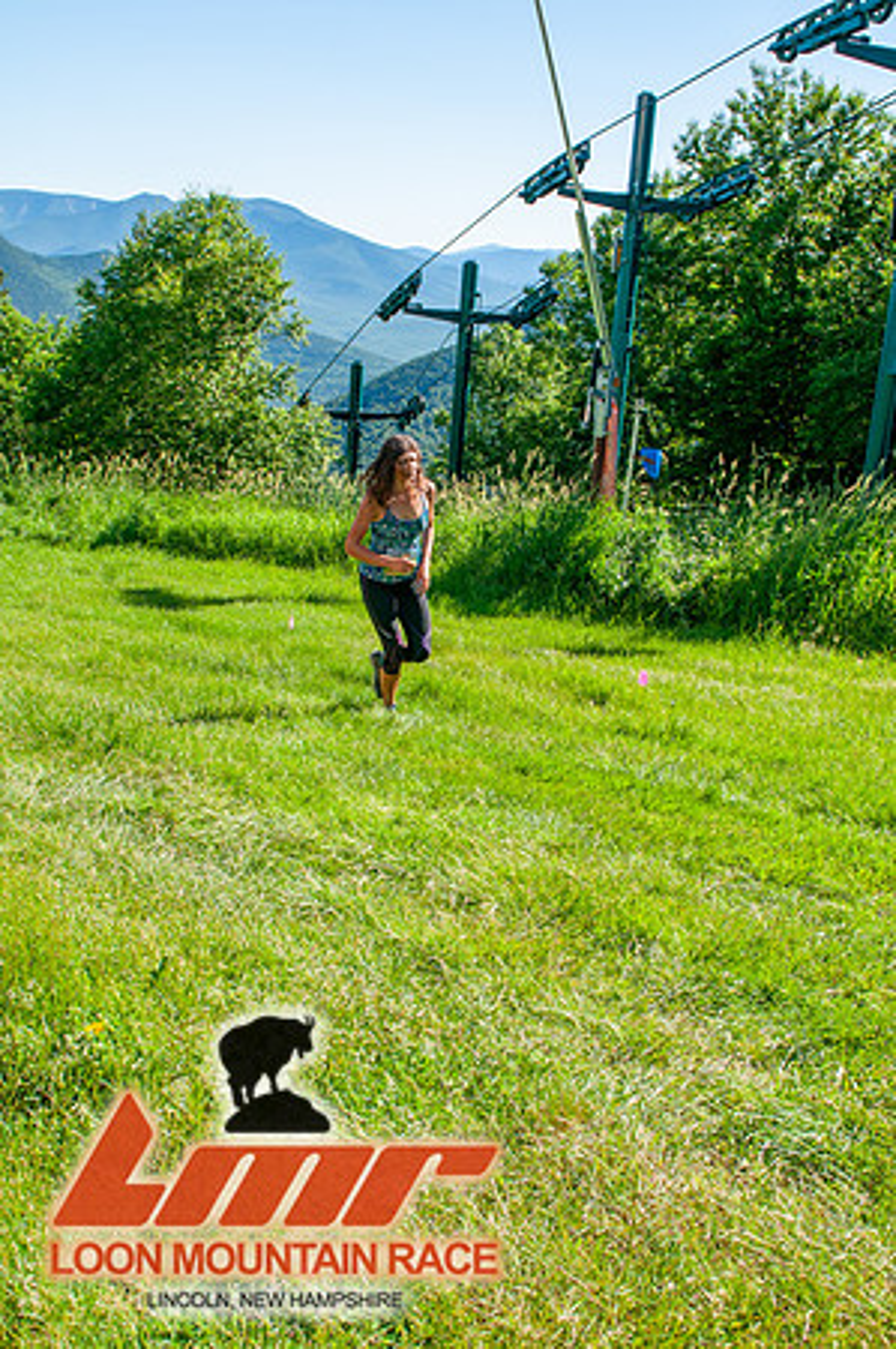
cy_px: 674
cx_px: 448
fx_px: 1347
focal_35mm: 36
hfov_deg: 36.8
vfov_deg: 53.2
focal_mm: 24
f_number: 8
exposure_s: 1/320
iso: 200
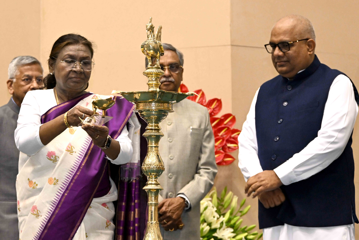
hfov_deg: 22.4
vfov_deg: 15.0
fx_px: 907
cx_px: 180
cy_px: 120
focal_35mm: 91
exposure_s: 1/125
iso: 2500
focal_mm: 91
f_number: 6.3
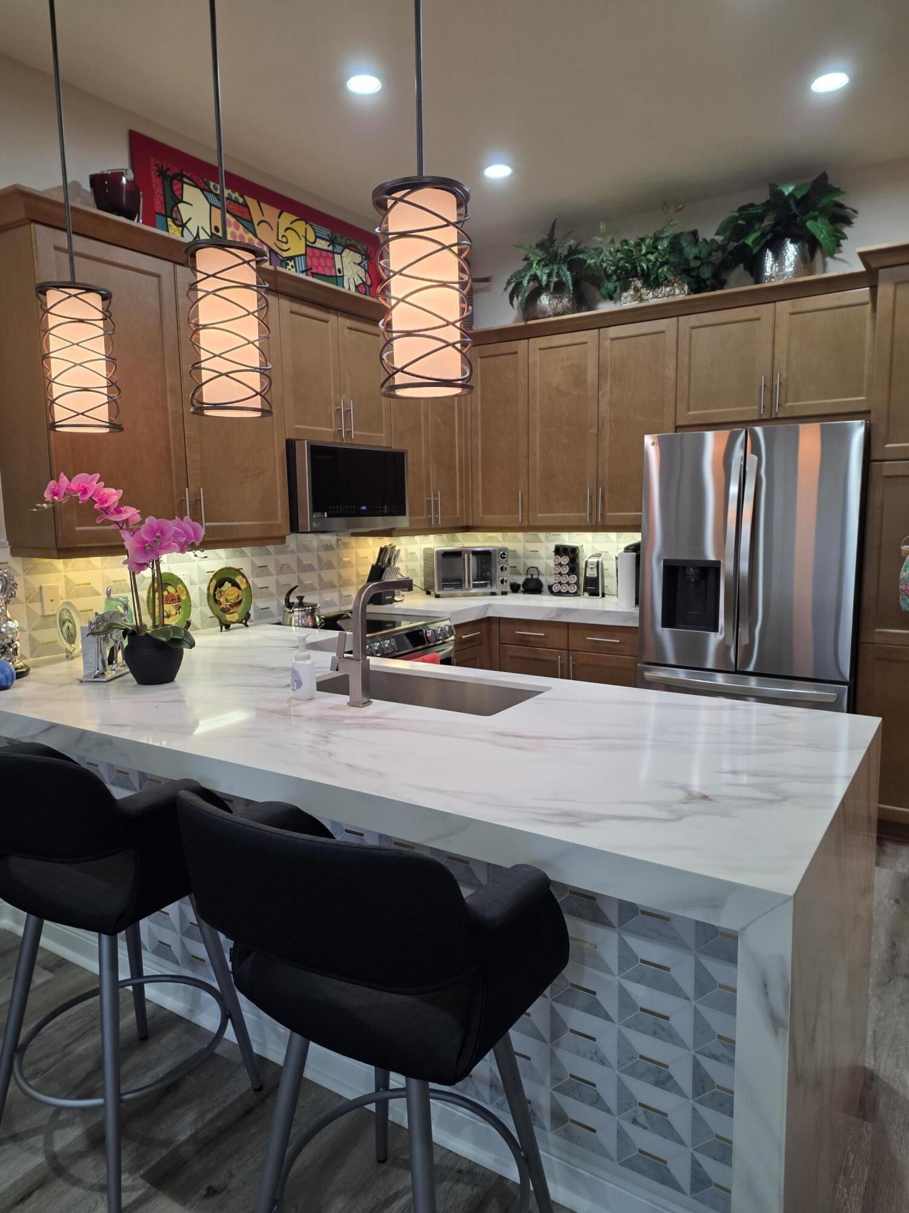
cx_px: 454
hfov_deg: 58.9
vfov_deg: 73.9
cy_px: 606
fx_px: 805
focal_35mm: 23
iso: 125
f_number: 1.7
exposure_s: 1/120
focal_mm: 6.25
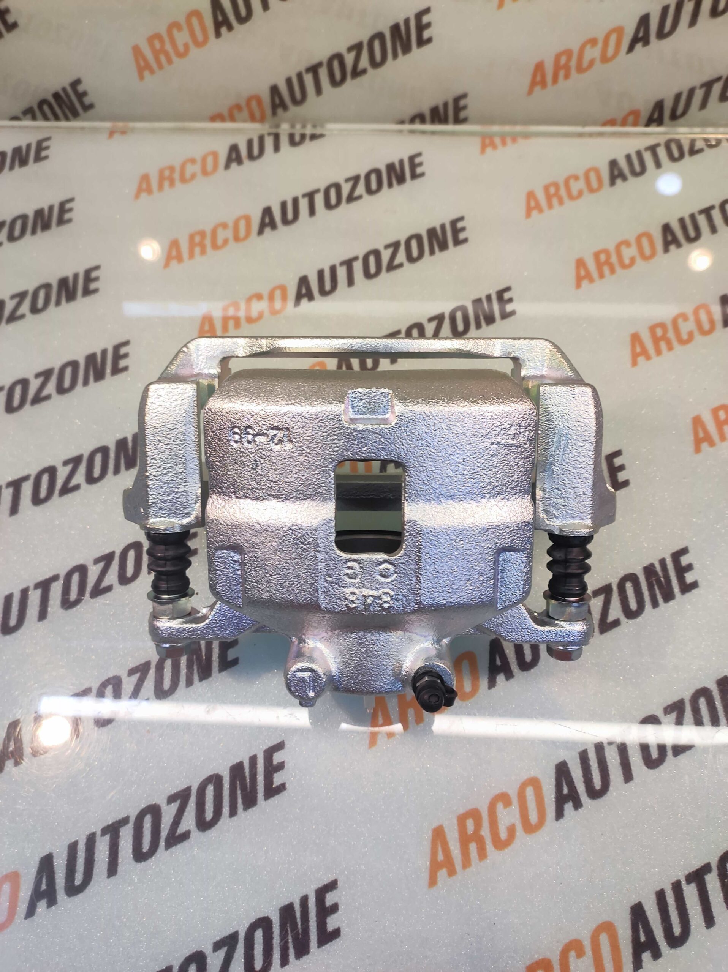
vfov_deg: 91.1
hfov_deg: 74.7
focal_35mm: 17
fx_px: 477
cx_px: 364
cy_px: 486
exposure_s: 1/33
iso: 114
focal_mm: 4.74
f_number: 1.79
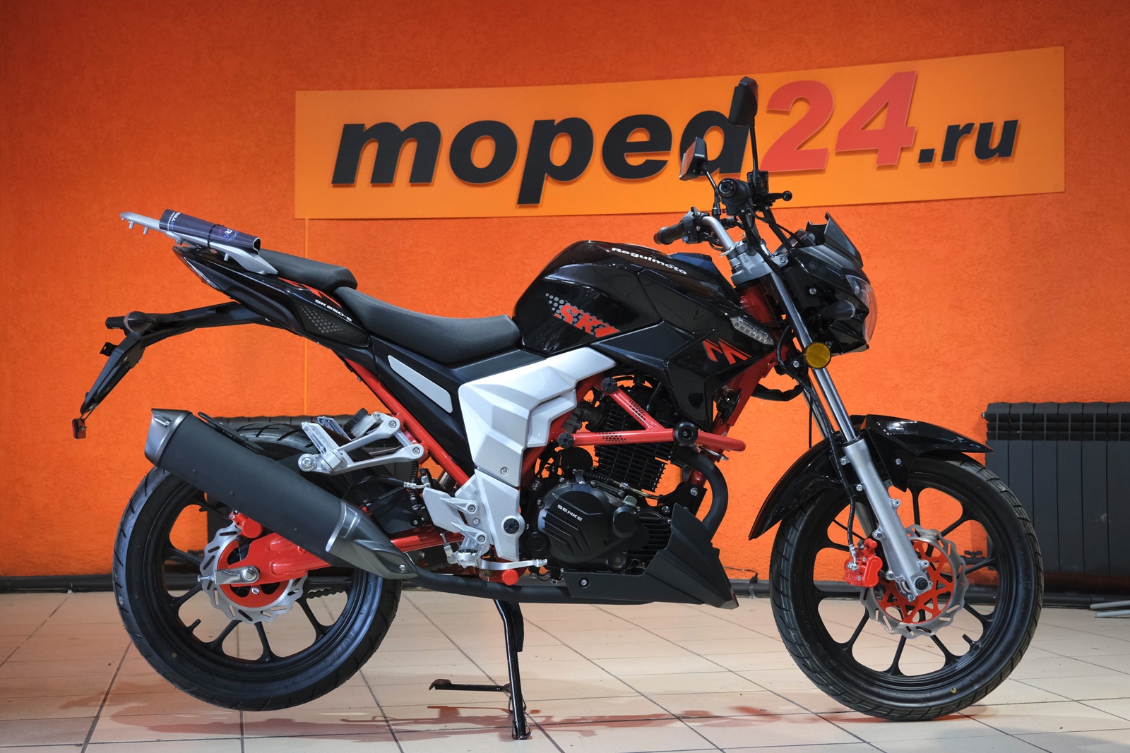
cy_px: 376
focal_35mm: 49
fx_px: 1538
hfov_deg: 40.3
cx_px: 565
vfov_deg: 27.5
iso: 1600
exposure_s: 1/100
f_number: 4
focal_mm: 32.5
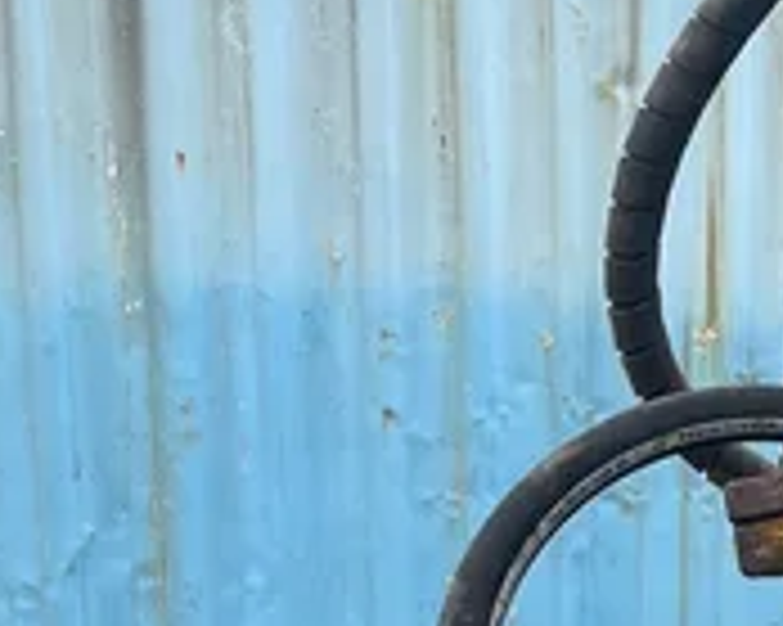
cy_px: 1038
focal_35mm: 107
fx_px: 2478
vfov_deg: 13.3
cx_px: 1188
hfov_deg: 16.3
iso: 50
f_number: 1.6
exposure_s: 1/639
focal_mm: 5.1
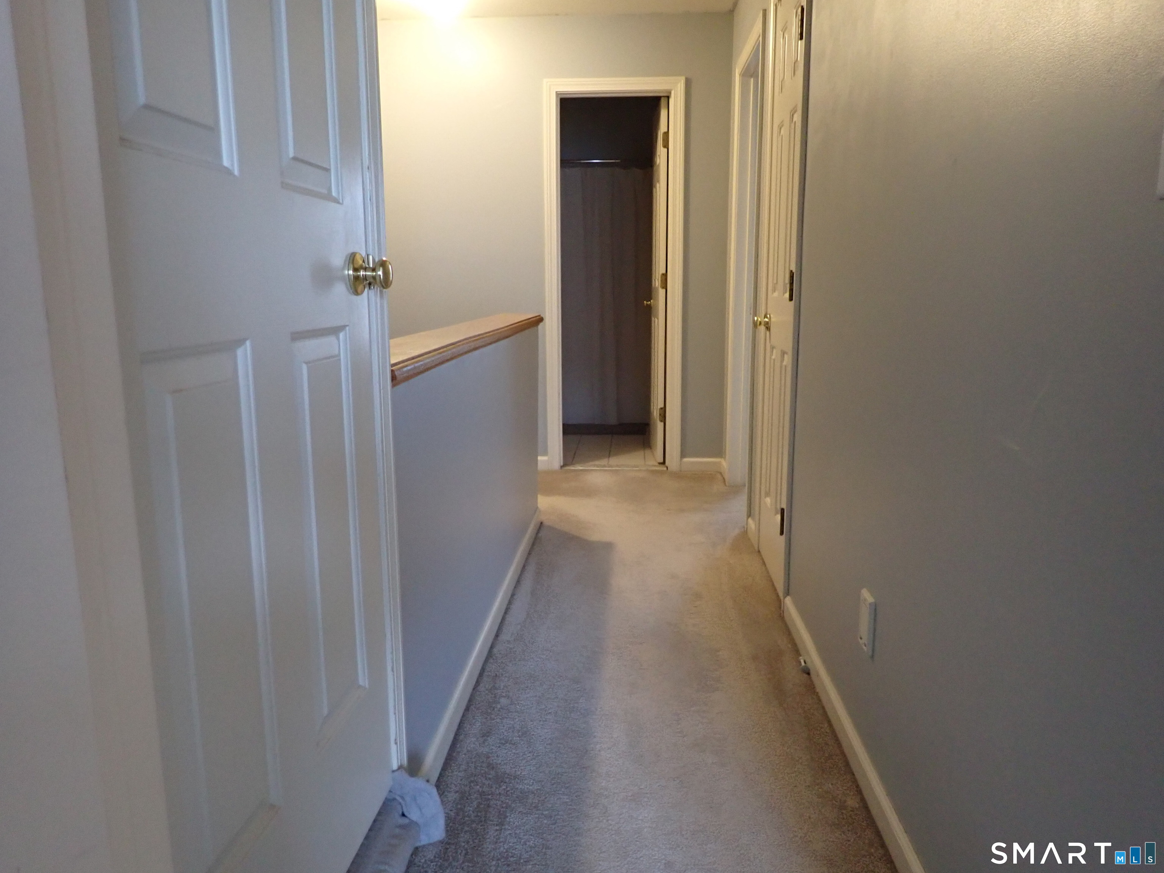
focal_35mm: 25
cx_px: 582
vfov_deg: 54.9
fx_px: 841
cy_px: 436
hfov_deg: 69.4
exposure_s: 1/25
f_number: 2
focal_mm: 4.5
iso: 800
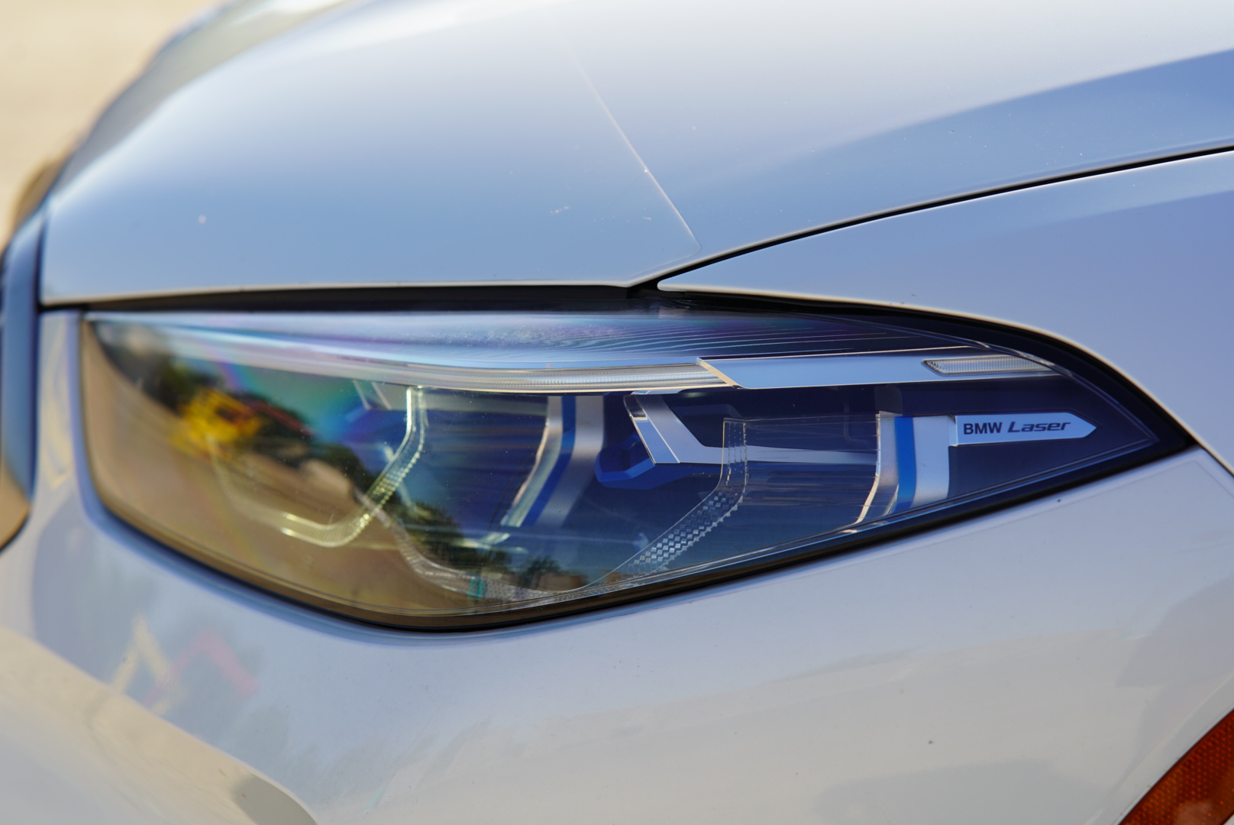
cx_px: 617
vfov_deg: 16.1
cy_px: 412
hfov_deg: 23.9
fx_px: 2916
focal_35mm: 85
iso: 100
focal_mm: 85
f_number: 5
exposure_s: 1/250
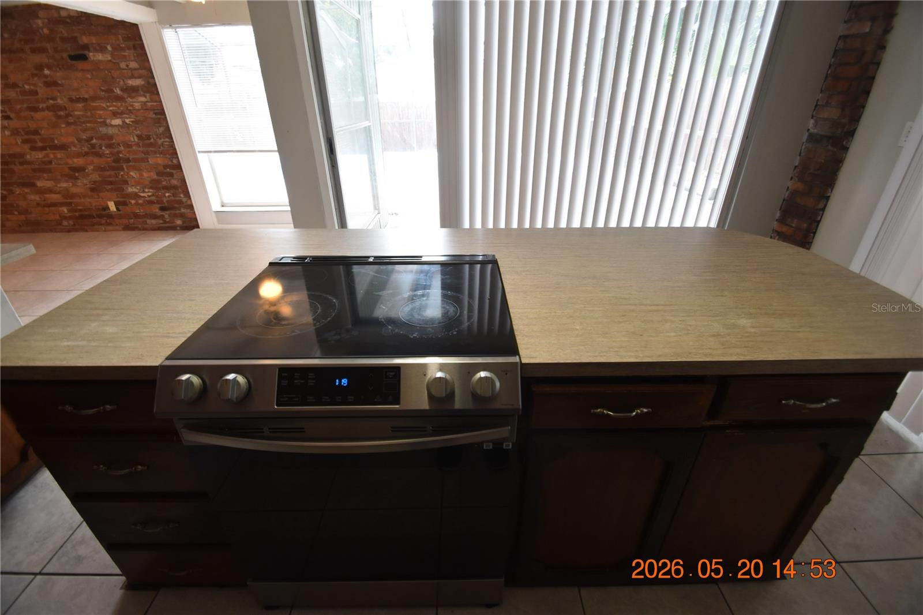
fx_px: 384
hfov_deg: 100.4
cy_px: 308
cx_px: 462
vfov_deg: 77.3
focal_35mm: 15
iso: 800
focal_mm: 10
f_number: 3.5
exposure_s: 1/90
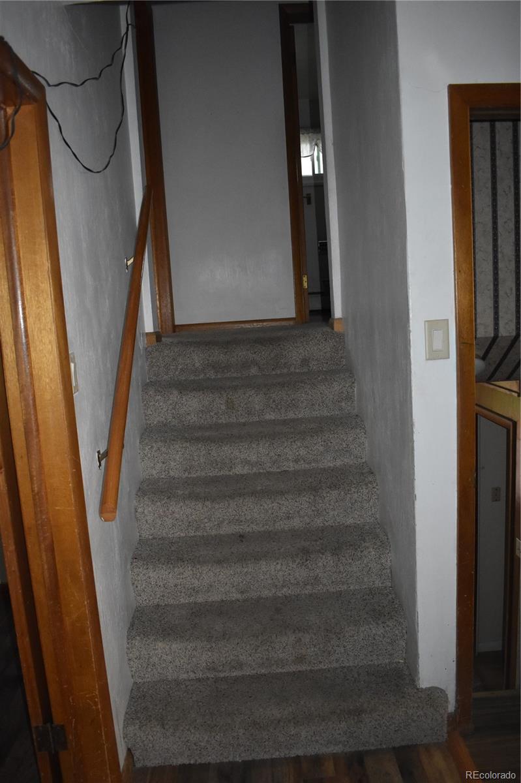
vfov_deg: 67.4
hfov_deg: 47.9
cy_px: 392
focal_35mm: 27
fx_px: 587
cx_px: 260
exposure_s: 1/200
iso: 2200
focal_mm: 18
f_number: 3.5
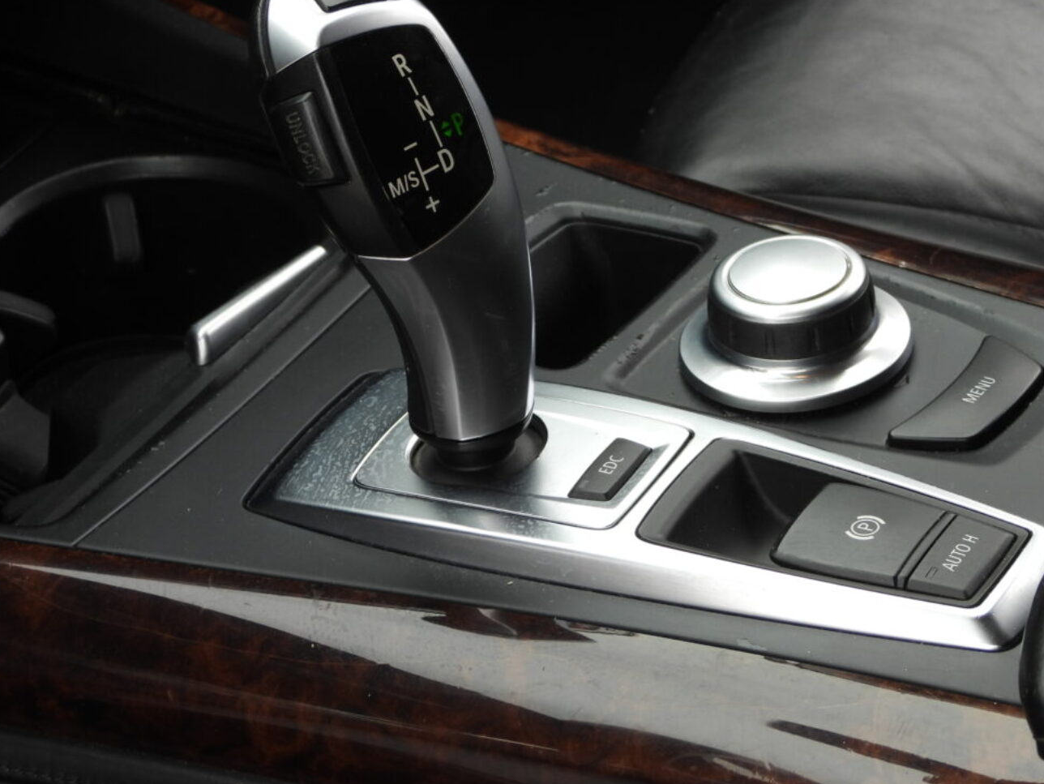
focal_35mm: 143
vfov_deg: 10.4
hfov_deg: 13.8
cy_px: 301
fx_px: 4314
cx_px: 631
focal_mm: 20.7
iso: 100
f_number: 4
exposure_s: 1/60
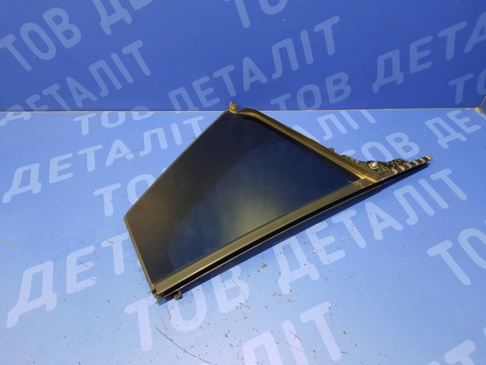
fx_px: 351
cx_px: 243
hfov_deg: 69.4
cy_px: 182
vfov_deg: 54.9
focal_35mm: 25
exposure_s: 1/25
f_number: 2
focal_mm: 4.6
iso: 320
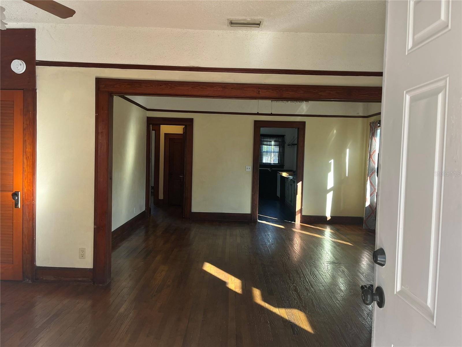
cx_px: 231
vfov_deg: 53.1
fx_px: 347
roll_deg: -0.6
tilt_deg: -1.6
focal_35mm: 26
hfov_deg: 67.3
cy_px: 174
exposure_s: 1/121
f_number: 1.6
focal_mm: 5.1
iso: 80
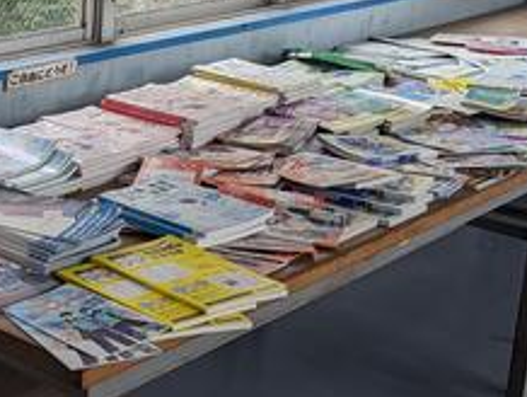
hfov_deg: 23.7
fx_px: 1174
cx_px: -58
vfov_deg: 19.1
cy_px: 117
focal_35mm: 77
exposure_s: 1/165
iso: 140
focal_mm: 6.81
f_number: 1.85
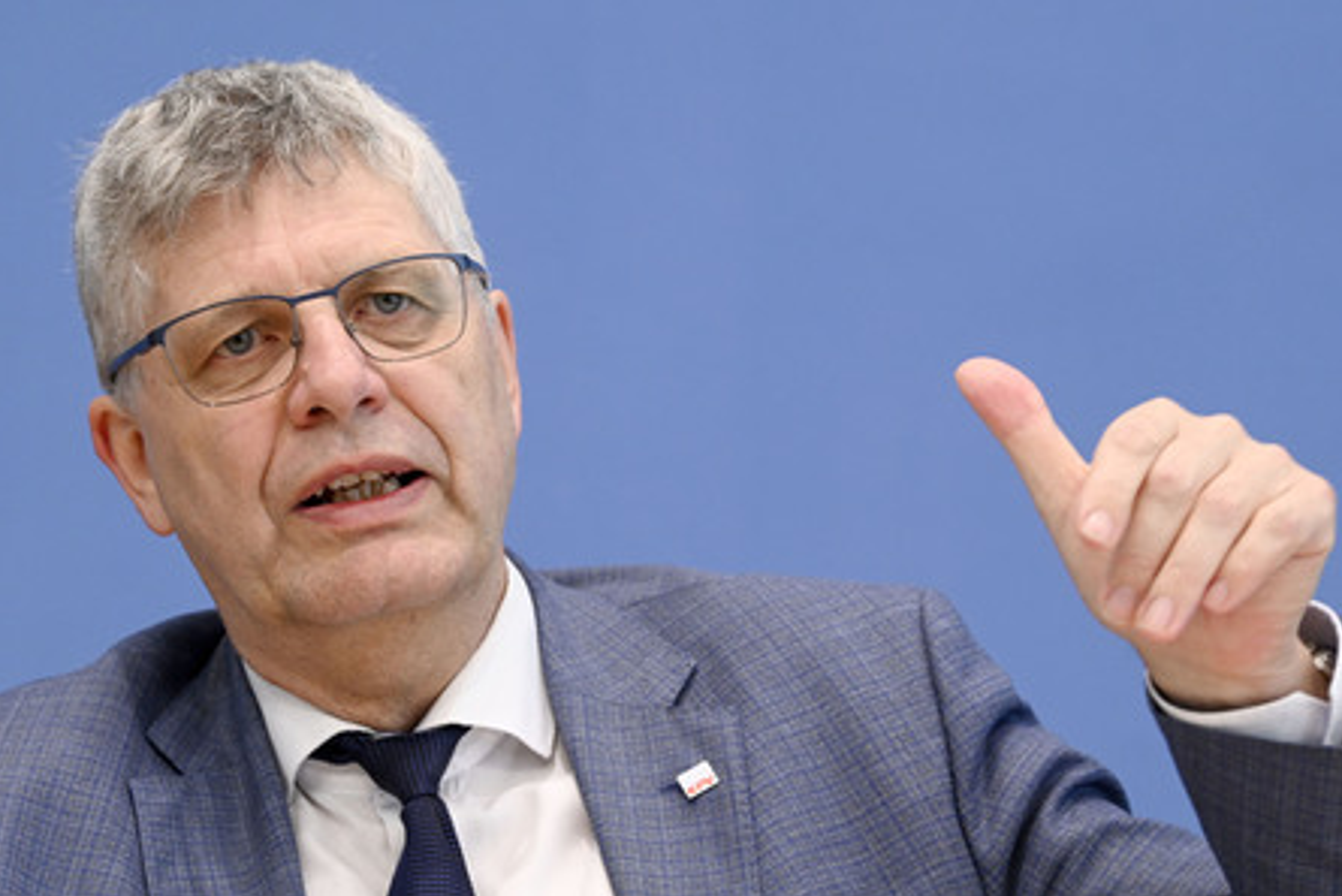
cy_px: 450
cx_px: 677
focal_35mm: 172
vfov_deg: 8.0
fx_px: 6413
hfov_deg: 11.9
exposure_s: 1/400
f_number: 6.3
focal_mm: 170
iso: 3200
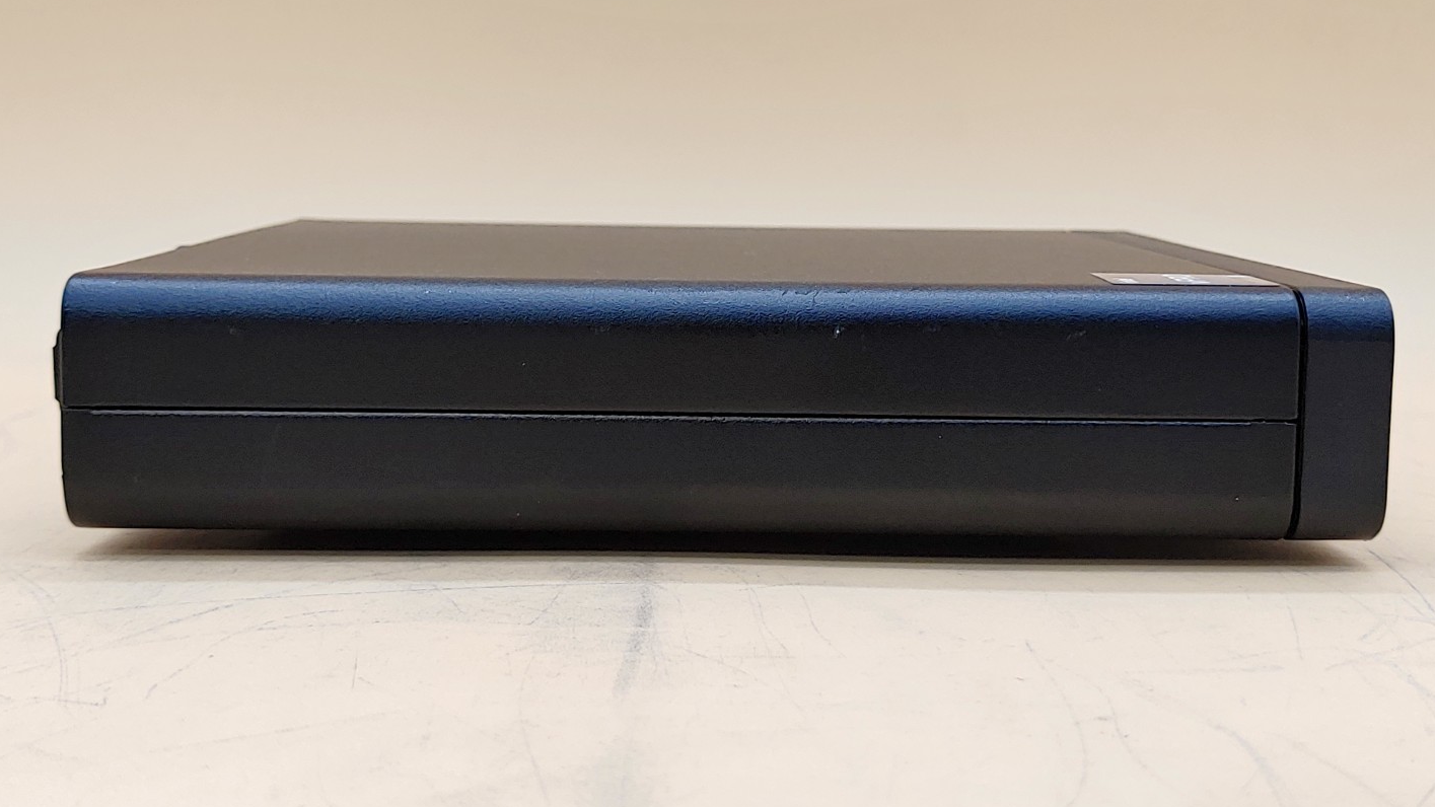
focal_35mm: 51
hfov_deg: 40.6
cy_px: 354
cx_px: 709
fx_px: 1941
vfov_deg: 23.5
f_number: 1.8
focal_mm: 4.36
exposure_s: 1/79
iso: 50
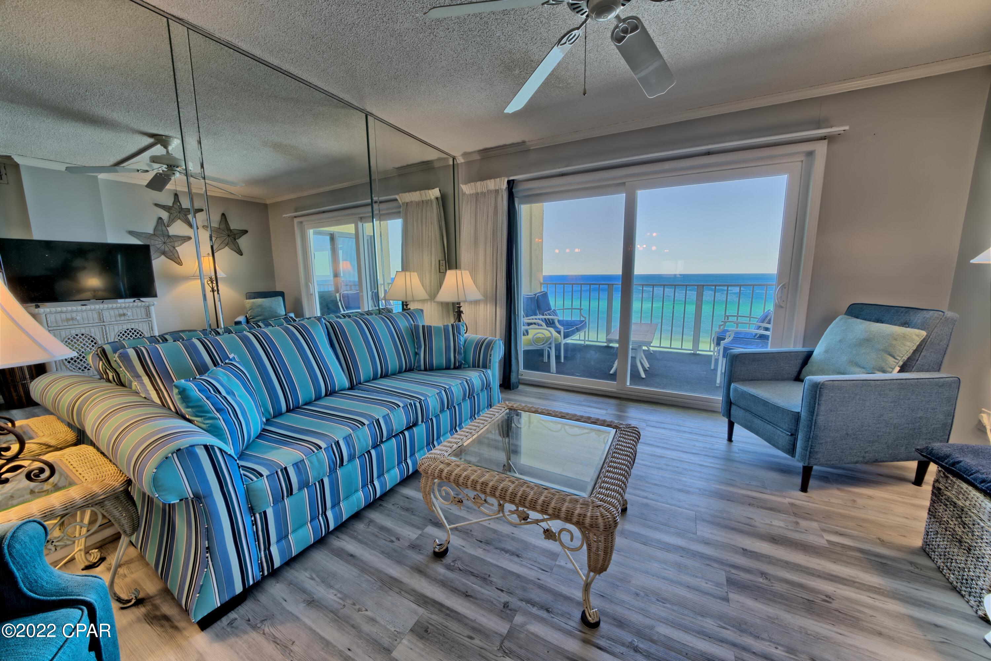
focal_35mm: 12
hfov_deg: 112.6
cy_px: 330
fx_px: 330
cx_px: 496
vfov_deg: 90.0
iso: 200
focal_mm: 12
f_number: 19
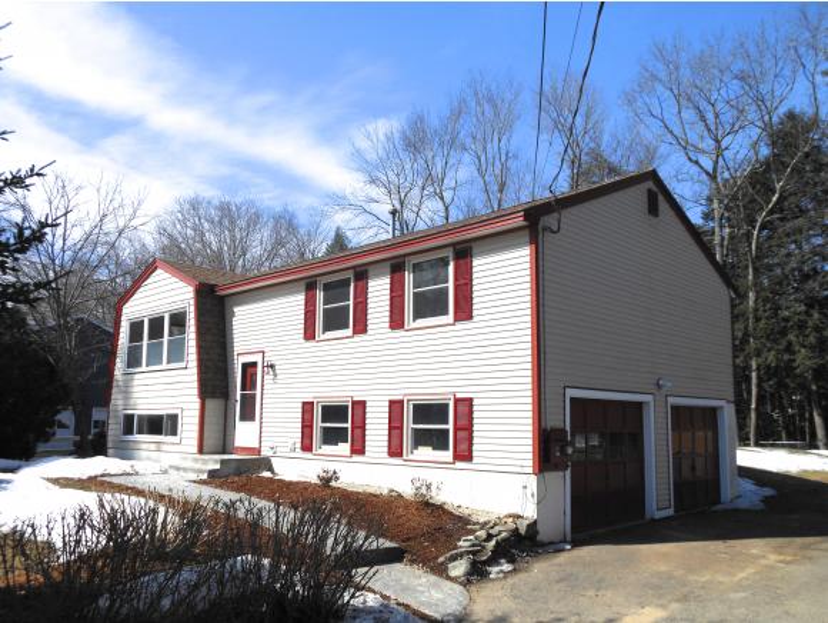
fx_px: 694
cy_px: 312
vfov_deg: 48.3
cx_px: 414
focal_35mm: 29
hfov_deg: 61.6
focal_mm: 5.2
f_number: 10.6
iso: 80
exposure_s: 1/200
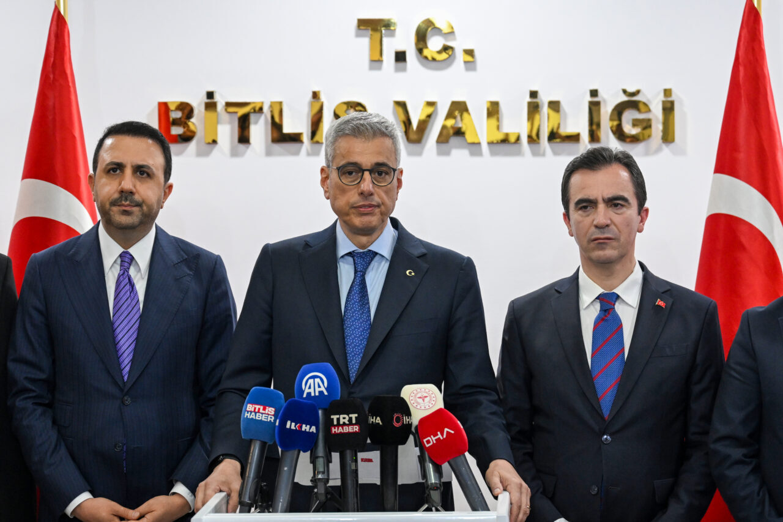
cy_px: 261
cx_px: 392
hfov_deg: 19.8
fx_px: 2240
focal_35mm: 103
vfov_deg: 13.3
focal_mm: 69
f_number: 3.5
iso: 1600
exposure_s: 1/160
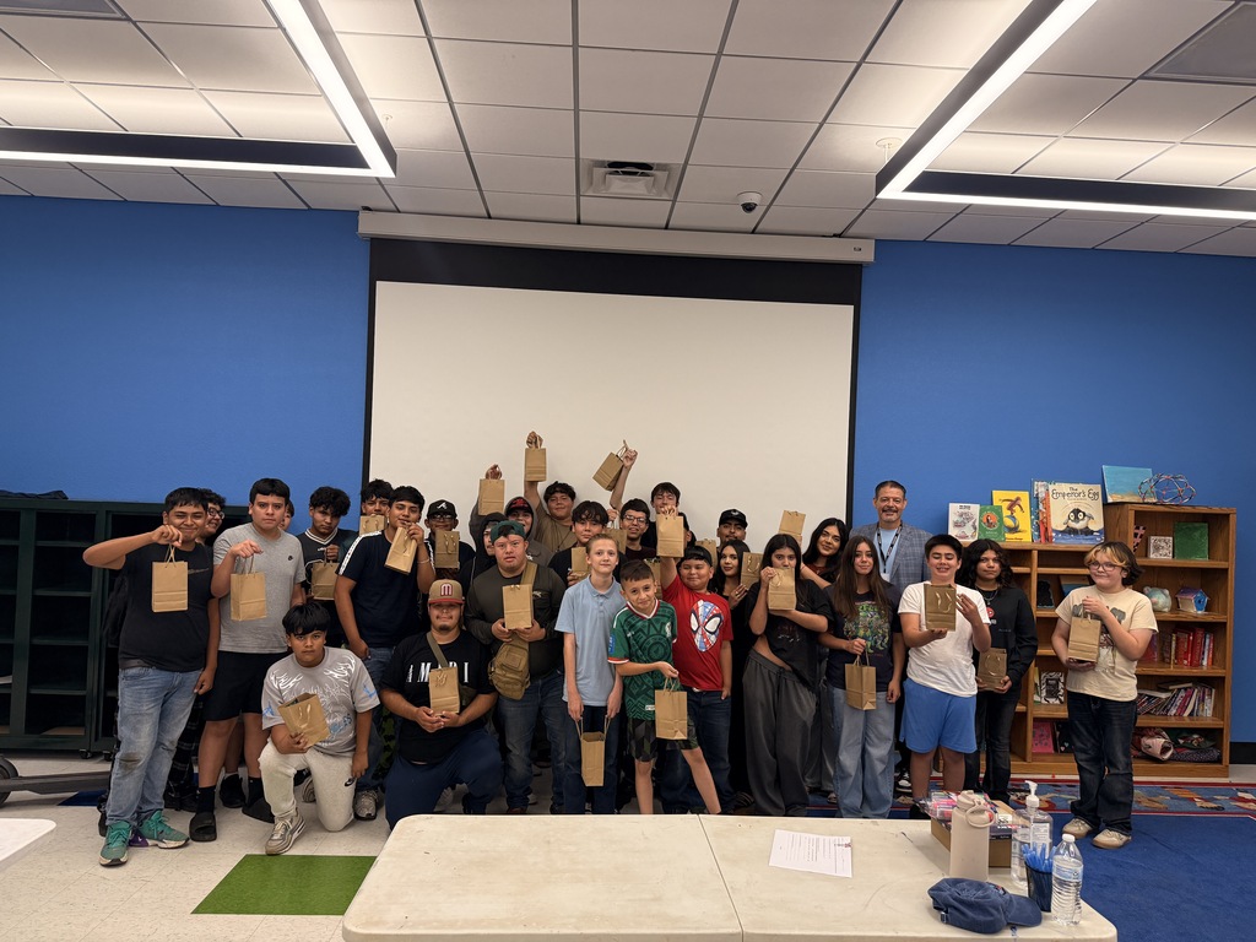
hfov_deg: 71.6
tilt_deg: +1.9
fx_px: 871
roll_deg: -2.3
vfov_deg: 56.8
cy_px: 471
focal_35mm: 24
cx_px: 628
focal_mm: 6.76
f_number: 1.78
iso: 200
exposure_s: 1/176
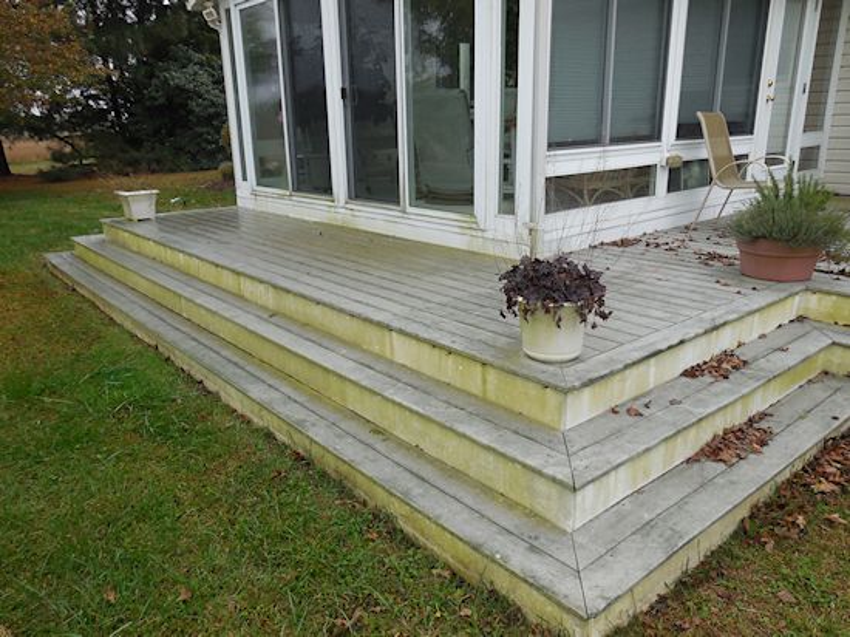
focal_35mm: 25
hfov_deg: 69.4
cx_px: 425
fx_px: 614
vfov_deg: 54.8
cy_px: 318
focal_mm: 4.5
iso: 125
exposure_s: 1/250
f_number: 3.1
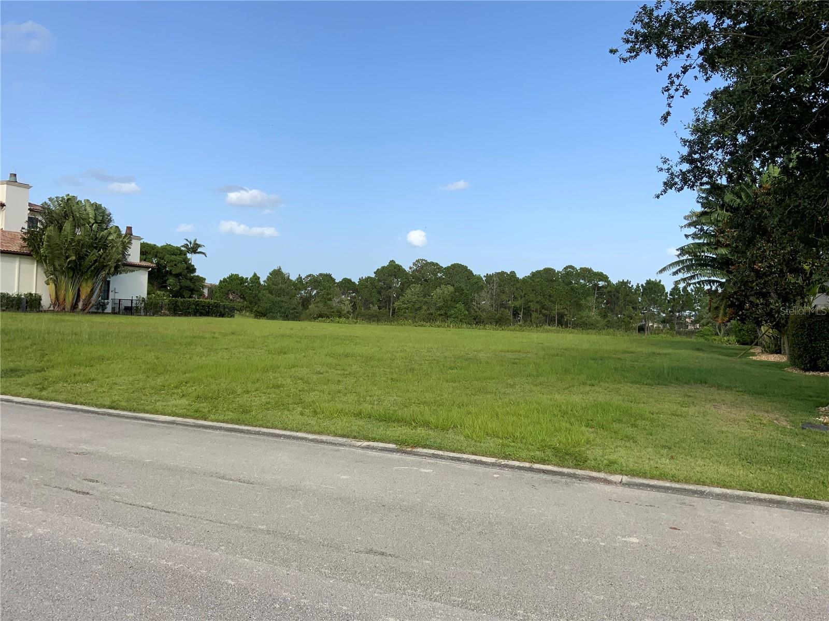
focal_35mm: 29
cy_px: 310
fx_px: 695
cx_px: 414
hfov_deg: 61.7
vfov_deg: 48.2
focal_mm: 3
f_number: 1.8
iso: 16
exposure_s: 1/1168
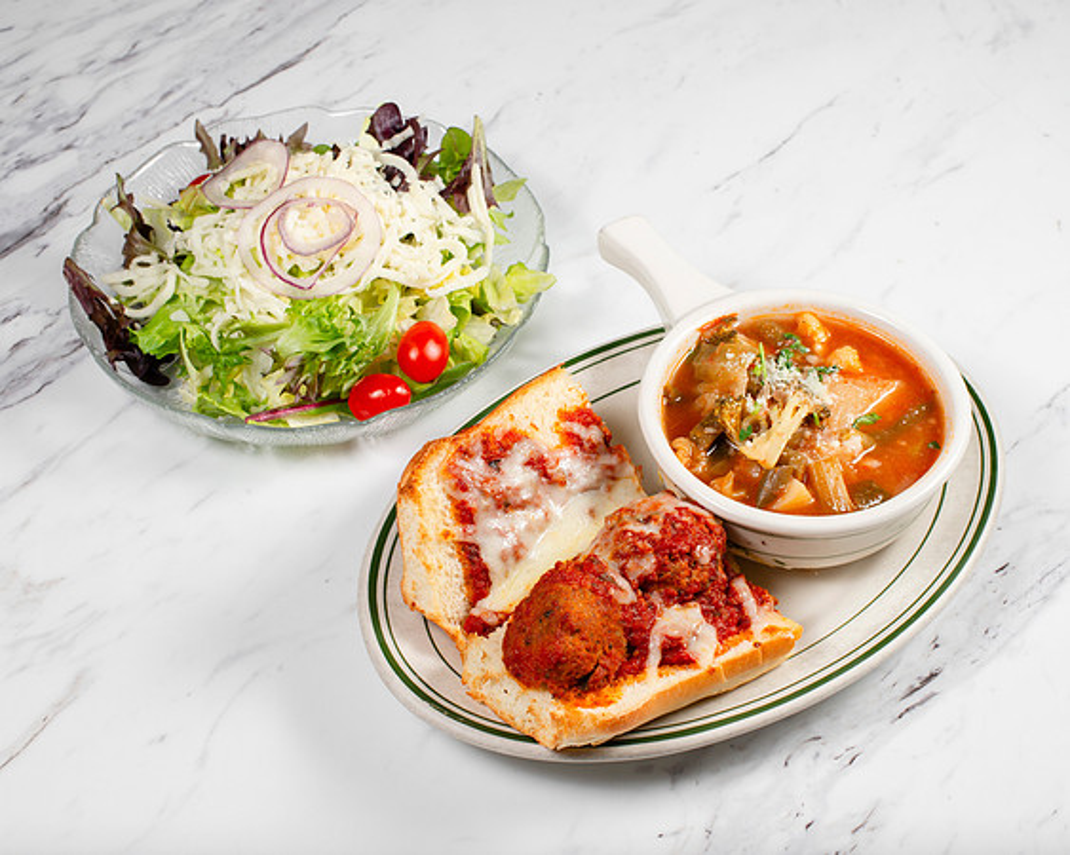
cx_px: 535
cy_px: 428
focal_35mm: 56
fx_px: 1781
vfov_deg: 27.0
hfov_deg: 33.4
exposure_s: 1/250
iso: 200
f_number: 10
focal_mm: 50
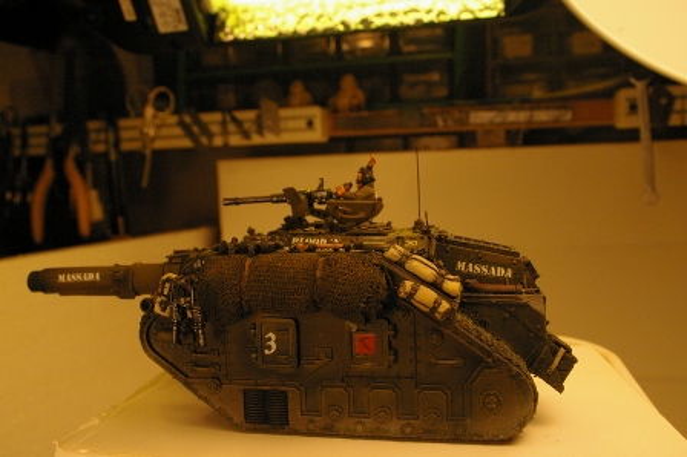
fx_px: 601
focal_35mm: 32
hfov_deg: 59.5
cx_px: 344
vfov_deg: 41.7
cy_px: 228
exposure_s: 1/750
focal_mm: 21
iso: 1600
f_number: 8
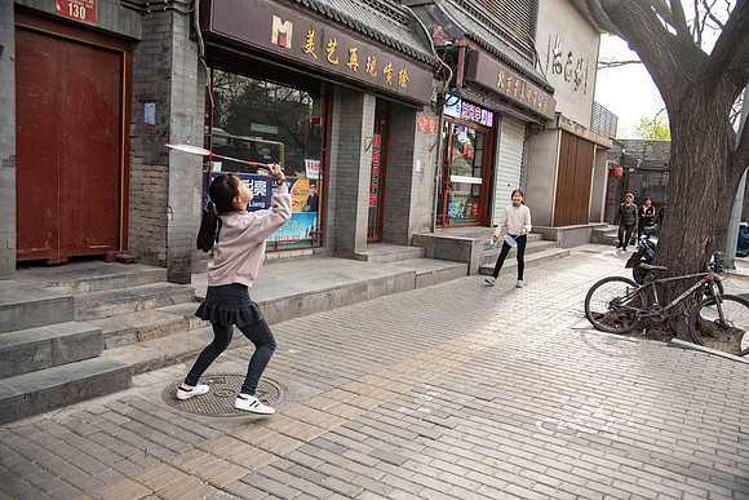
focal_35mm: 30
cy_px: 250
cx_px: 374
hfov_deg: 61.9
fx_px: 624
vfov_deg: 43.6
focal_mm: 30
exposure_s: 1/800
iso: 500
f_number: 4
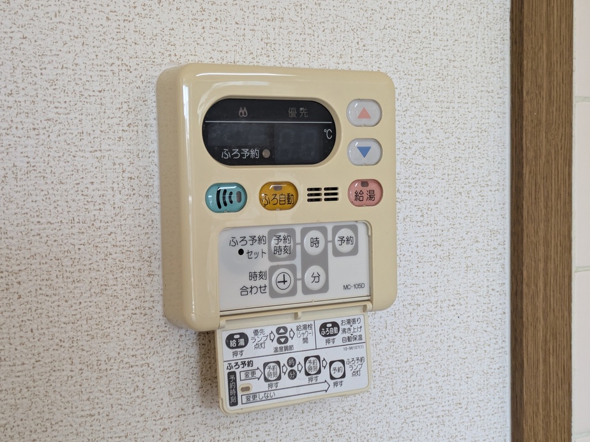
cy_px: 220
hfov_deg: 36.2
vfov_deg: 27.5
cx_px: 296
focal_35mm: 53
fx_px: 903
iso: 150
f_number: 1.89
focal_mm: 5.43
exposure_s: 1/120
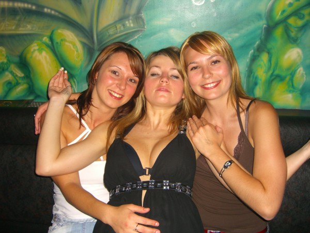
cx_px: 155
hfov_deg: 49.0
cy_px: 116
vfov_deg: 37.7
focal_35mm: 38
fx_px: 340
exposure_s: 1/60
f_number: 2.8
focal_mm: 7.9
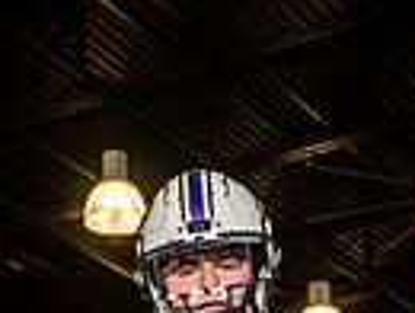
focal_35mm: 133
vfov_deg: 10.1
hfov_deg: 14.8
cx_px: 223
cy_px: 690
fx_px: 1597
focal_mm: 40
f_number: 5.6
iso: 500
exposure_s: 1/250
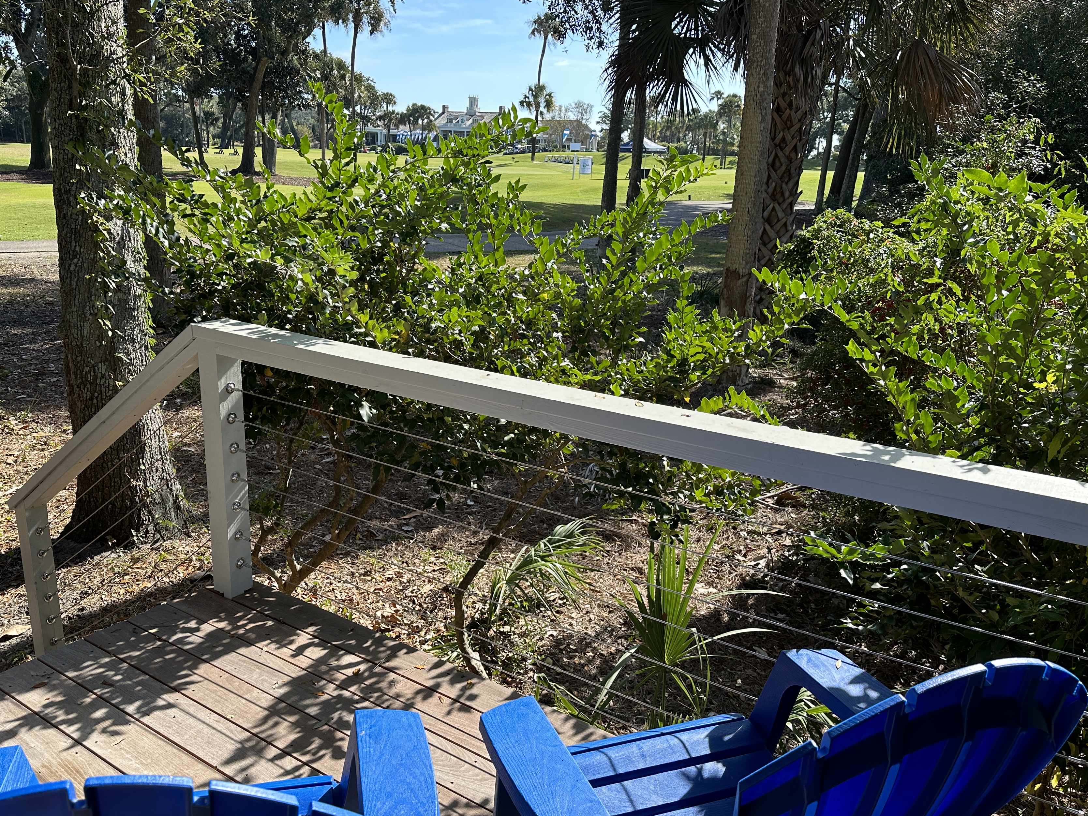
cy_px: 423
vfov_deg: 48.2
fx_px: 912
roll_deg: -2.3
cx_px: 511
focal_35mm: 29
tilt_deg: -16.5
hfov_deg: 61.6
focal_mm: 6.86
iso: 80
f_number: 1.78
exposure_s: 1/1562
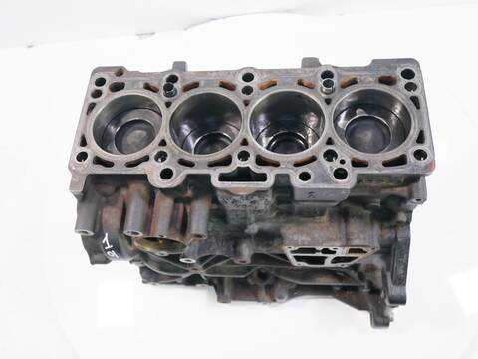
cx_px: 239
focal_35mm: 32
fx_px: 442
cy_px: 180
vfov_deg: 44.2
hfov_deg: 56.8
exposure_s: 1/60
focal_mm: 16
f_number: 4
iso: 500
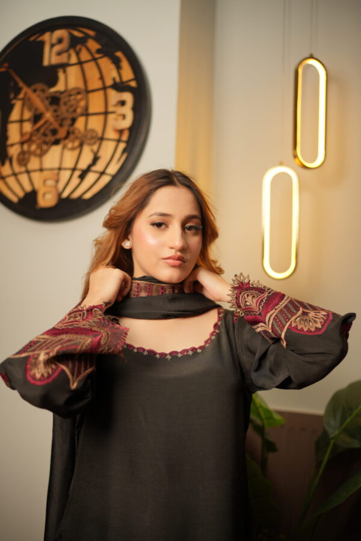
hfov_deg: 37.9
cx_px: 180
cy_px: 270
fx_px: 526
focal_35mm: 35
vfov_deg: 54.4
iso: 100
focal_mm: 35
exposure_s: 1/200
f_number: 1.4
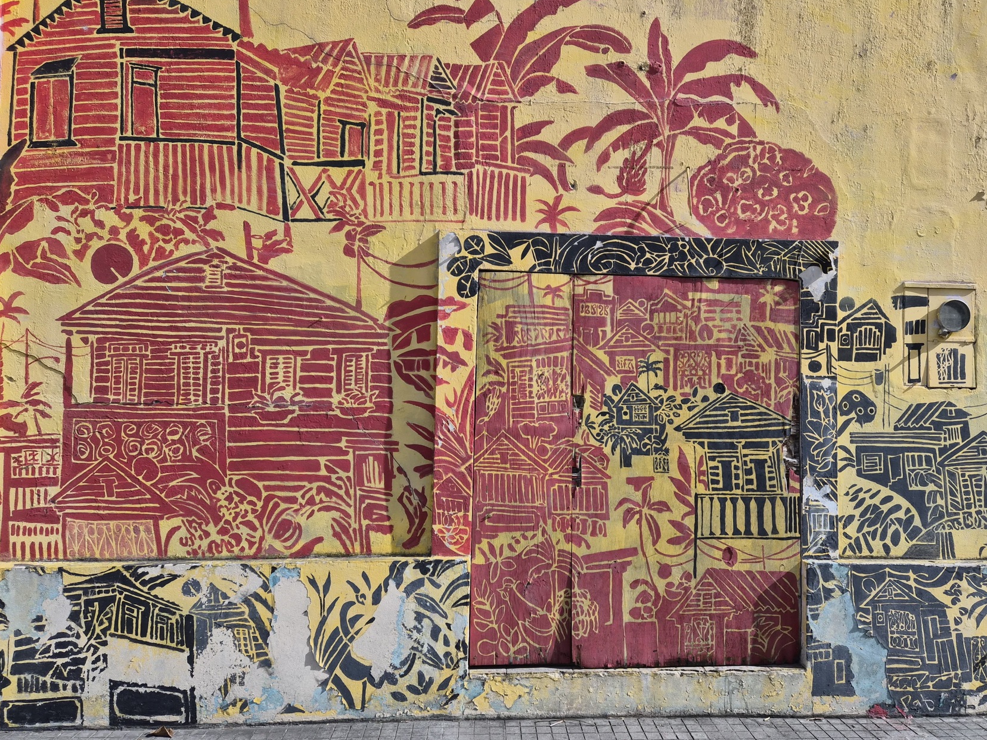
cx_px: 532
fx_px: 713
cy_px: 382
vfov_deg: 54.9
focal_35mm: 25
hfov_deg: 69.3
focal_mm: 5.4
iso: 80
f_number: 1.8
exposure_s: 1/6400
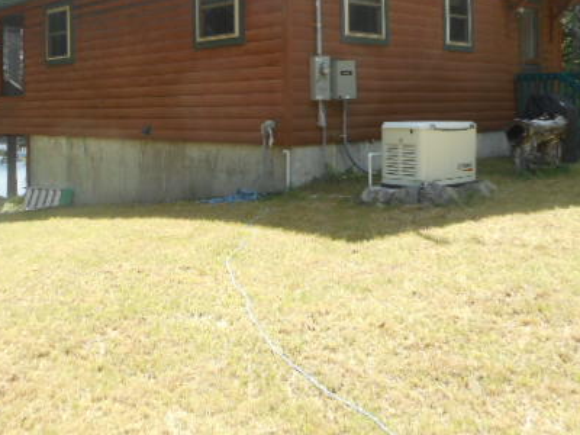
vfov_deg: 35.0
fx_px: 670
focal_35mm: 40
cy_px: 99
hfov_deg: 46.7
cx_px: 258
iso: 80
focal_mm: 4.5
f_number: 3.7
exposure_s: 1/200
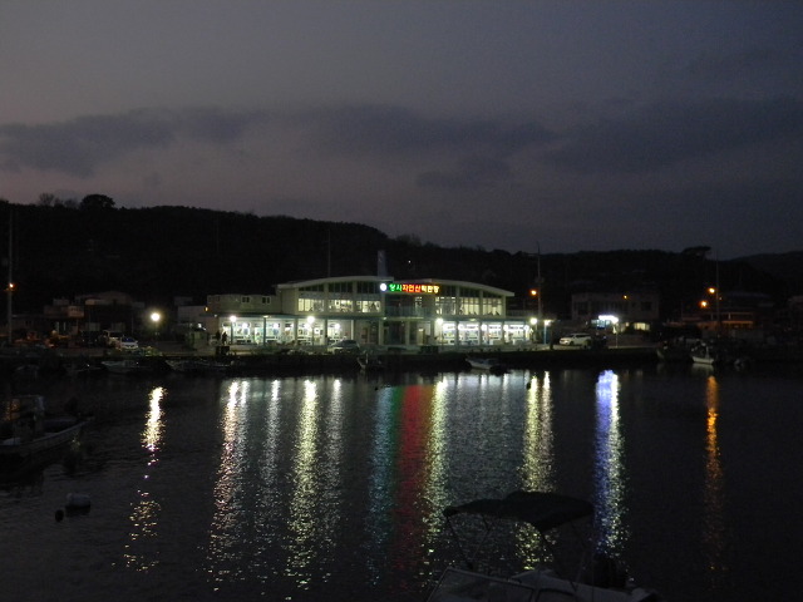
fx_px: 835
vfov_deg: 39.7
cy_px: 301
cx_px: 402
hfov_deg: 51.4
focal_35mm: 36
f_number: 3.7
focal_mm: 6.4
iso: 400
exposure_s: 1/14.6
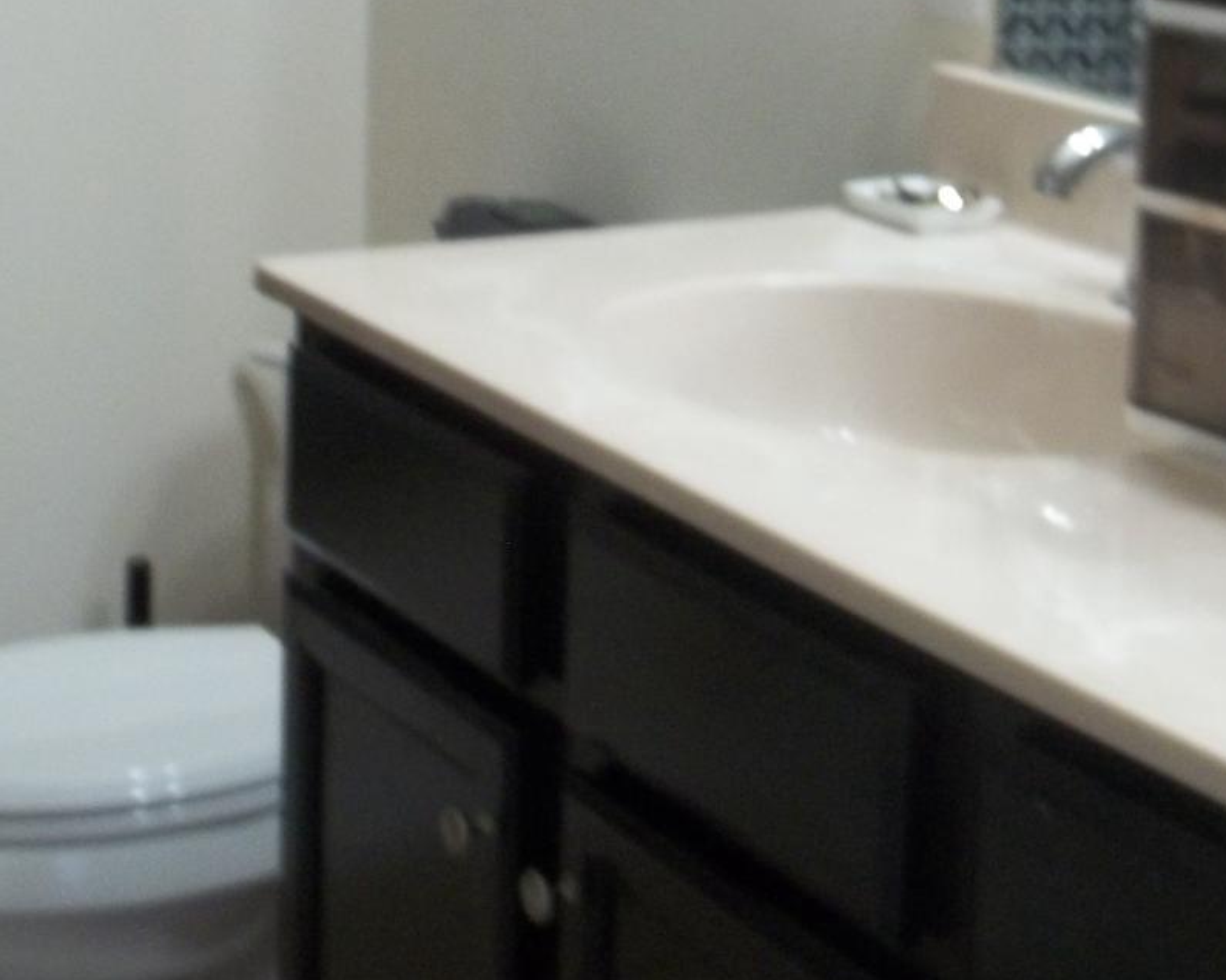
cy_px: 60
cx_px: 555
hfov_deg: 23.0
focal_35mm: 83
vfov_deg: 18.1
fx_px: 3012
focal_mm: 5.9
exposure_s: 1/15
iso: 160
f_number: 3.3
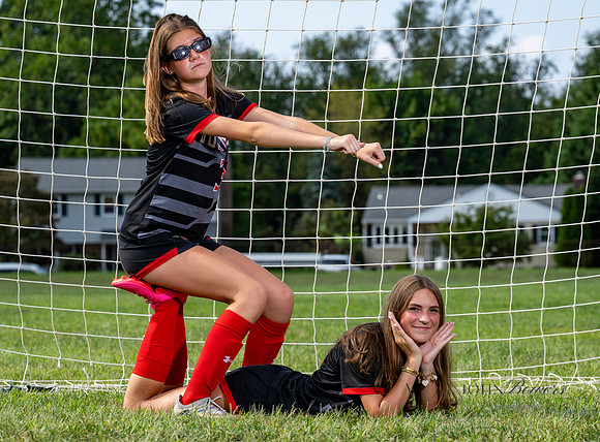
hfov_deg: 13.2
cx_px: 382
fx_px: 2590
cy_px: 270
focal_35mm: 150
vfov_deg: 9.8
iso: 160
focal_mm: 99
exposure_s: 1/400
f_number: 5.6
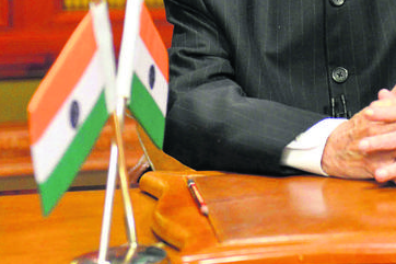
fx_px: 1308
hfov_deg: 17.0
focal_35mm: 119
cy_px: -3
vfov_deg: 11.4
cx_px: 347
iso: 1600
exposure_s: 1/200
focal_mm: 56
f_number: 2.8
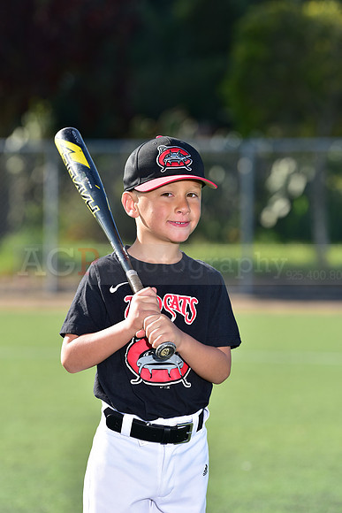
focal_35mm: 190
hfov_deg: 7.2
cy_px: 256
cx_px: 171
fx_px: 2706
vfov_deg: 10.8
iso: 80
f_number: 5
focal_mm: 190
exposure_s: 1/250
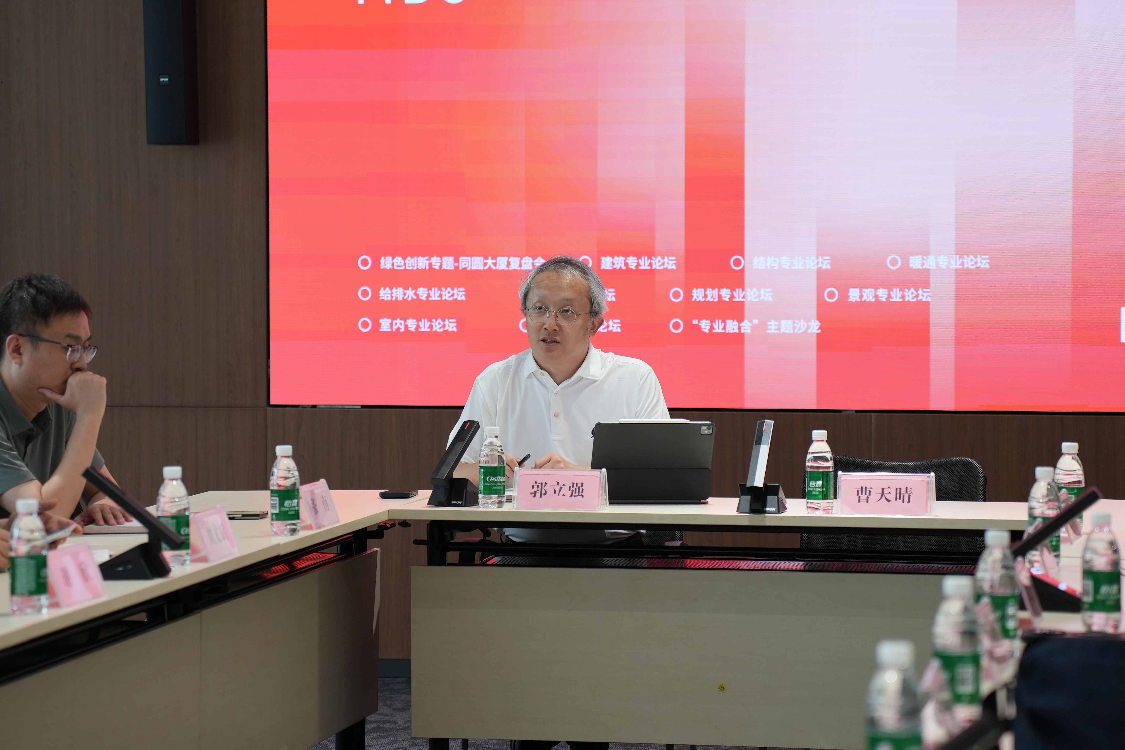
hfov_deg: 18.3
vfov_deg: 12.2
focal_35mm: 112
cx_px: 562
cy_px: 375
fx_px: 3500
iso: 250
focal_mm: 75
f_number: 2.8
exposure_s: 1/100
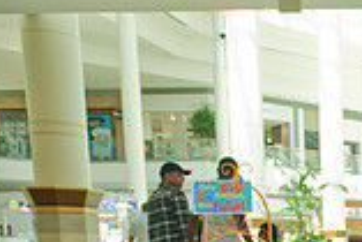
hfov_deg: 23.6
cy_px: 371
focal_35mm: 70
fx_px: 705
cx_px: 526
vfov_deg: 17.4
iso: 1250
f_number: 4
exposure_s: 1/500
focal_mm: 19
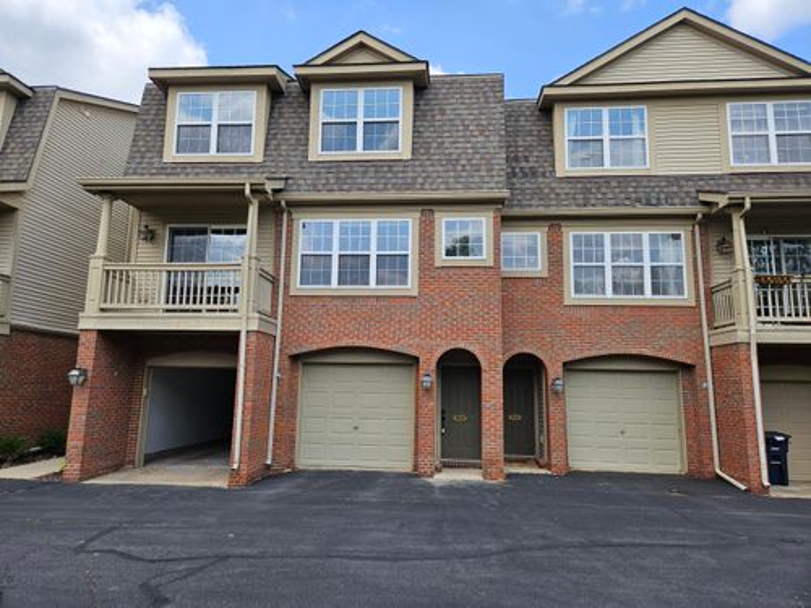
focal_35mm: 23
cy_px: 304
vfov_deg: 58.9
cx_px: 406
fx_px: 539
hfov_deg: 73.9
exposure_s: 1/1076
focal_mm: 5.4
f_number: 1.8
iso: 25
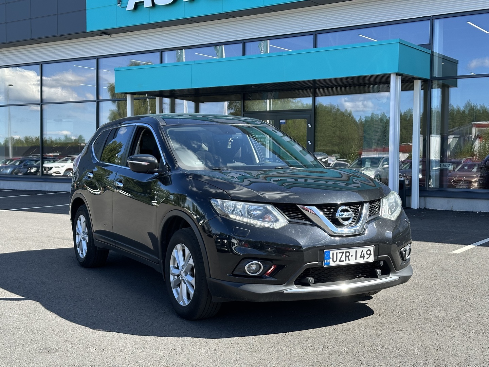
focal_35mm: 48
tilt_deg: -1.7
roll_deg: -0.4
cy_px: 184
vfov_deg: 30.3
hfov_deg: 39.7
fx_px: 678
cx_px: 244
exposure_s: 1/903
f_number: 1.78
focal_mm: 6.86
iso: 64
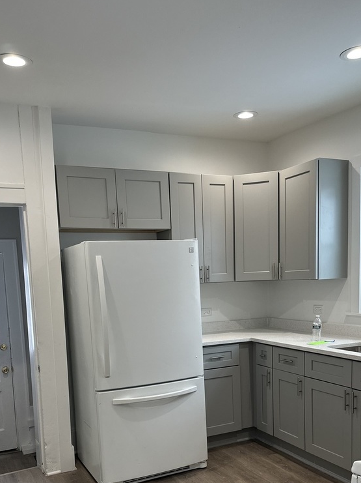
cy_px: 334
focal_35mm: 35
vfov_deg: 51.4
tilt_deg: -7.0
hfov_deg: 40.7
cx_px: 181
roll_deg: +0.4
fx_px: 487
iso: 160
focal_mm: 6.86
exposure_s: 1/120
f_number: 1.78
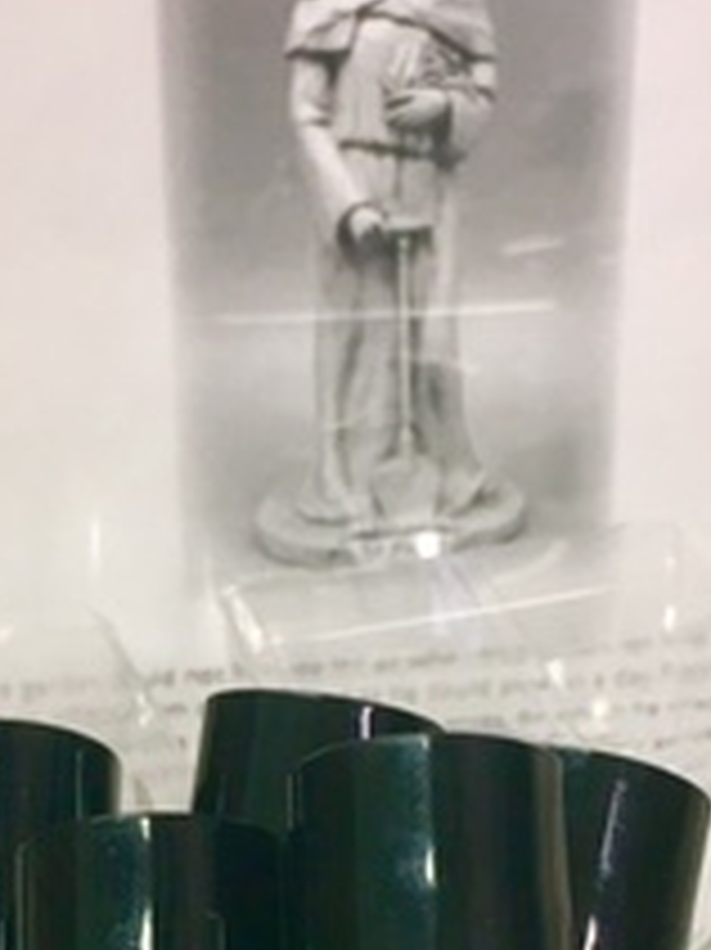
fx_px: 2412
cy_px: 846
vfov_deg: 21.8
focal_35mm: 88
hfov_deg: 16.8
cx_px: 302
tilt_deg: -28.9
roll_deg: +0.8
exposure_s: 1/30
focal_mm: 4.15
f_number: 2.2
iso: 64
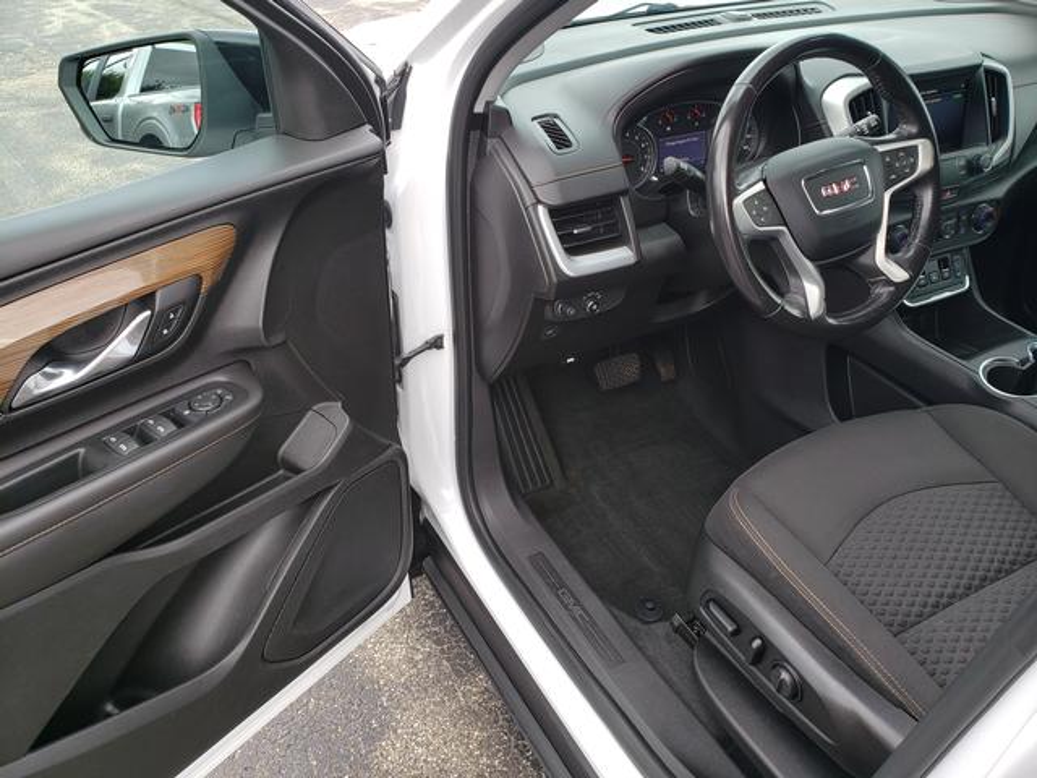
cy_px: 389
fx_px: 779
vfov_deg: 53.1
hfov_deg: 67.3
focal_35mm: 26
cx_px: 518
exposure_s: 1/115
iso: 50
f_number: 2.4
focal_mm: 4.3
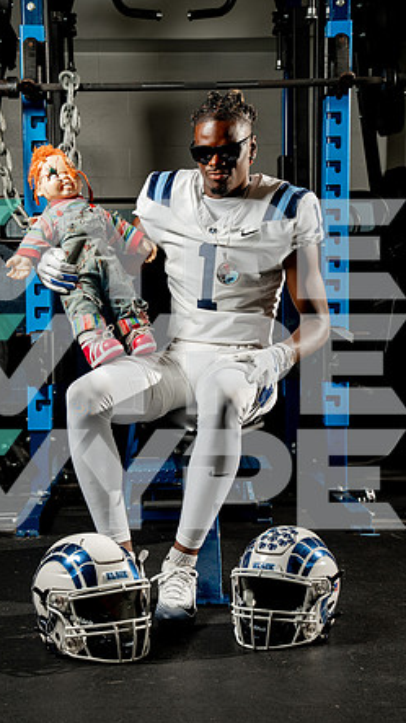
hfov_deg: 18.0
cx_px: 168
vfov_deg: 31.4
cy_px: 366
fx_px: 1283
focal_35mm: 67
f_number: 7.1
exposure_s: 1/200
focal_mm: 63
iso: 640
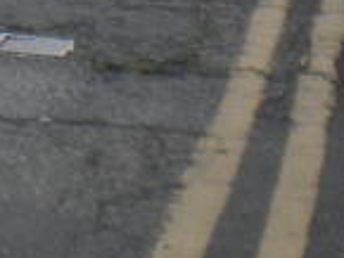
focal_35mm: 247
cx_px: -496
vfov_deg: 5.6
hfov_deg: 7.5
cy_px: -582
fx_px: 2457
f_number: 4.6
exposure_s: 1/295
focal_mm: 6.3
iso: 113
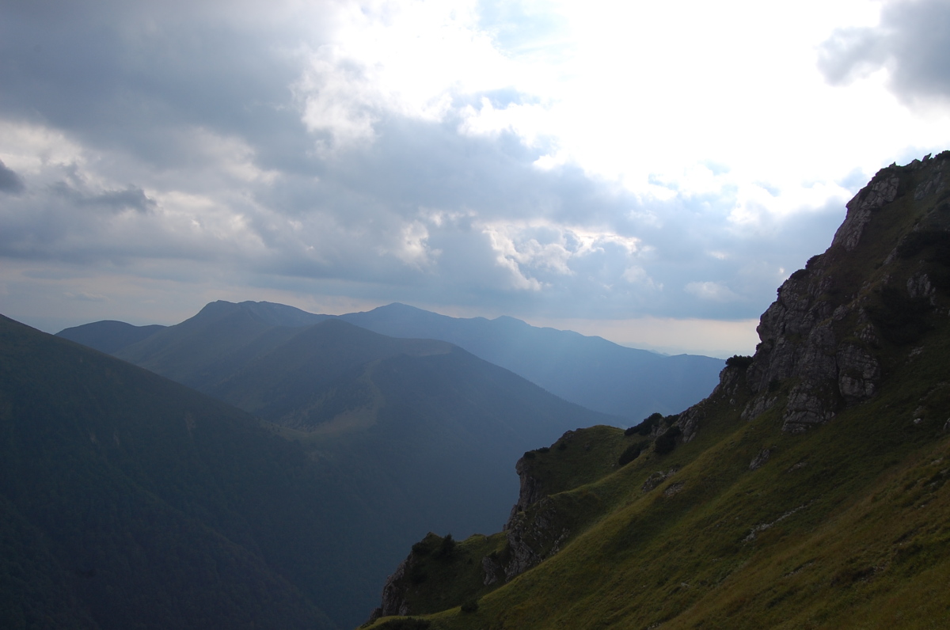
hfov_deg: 67.5
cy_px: 315
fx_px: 711
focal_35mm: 27
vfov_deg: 47.8
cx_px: 475
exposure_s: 1/320
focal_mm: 18
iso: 200
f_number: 10
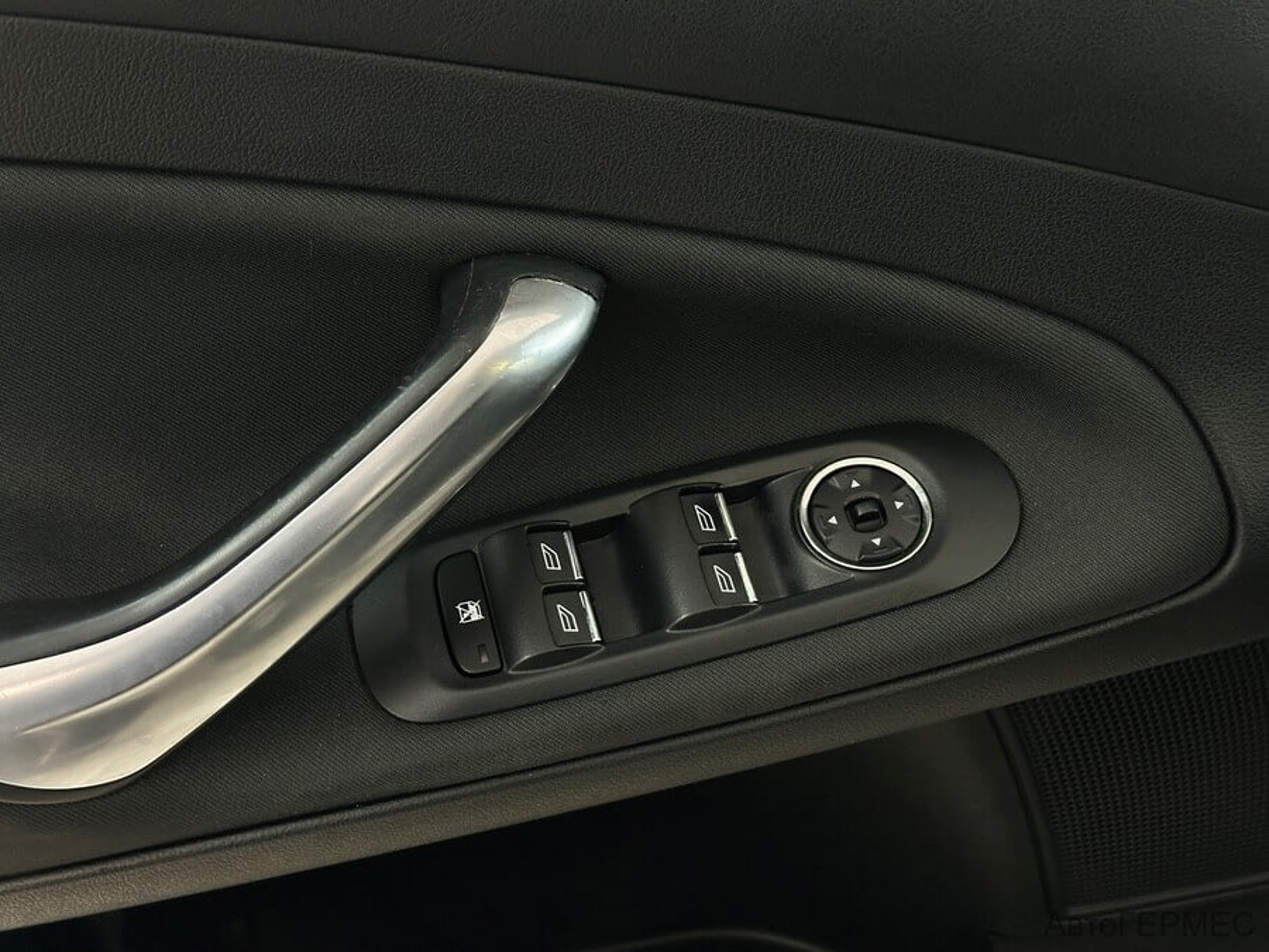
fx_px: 1760
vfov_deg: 30.3
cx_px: 634
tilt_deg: -34.8
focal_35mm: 48
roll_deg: +3.0
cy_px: 476
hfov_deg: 39.7
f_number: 1.78
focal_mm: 6.86
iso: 320
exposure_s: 1/33
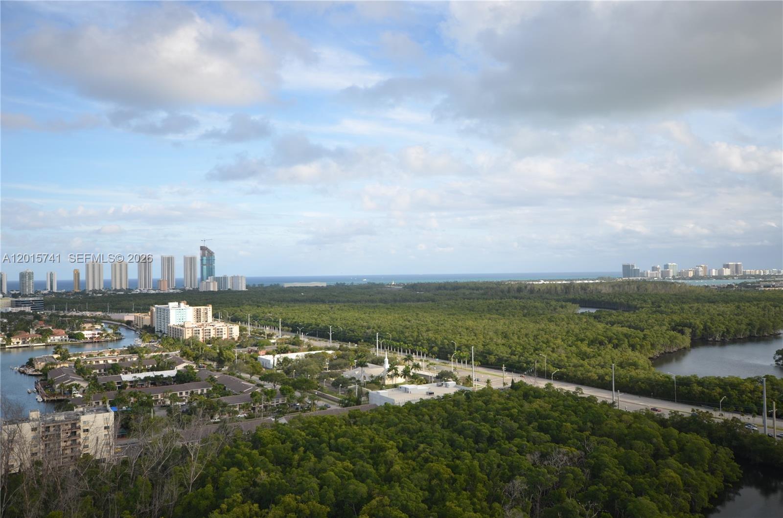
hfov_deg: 62.0
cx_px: 392
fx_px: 651
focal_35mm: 30
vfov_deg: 43.4
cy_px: 259
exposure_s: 1/200
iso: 100
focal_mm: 20
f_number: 6.3
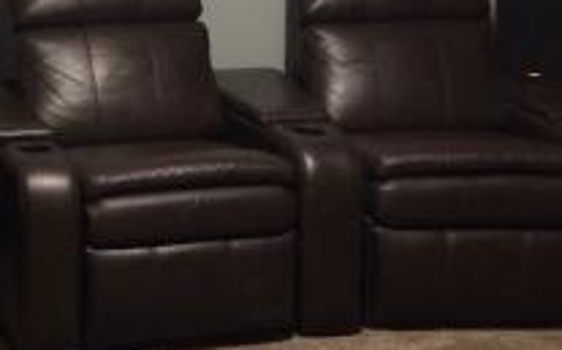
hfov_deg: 21.3
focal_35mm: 95
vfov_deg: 13.3
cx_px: 43
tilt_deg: -4.7
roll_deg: -0.1
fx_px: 1454
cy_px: -92
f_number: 2.2
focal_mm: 4.15
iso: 250
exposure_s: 1/15
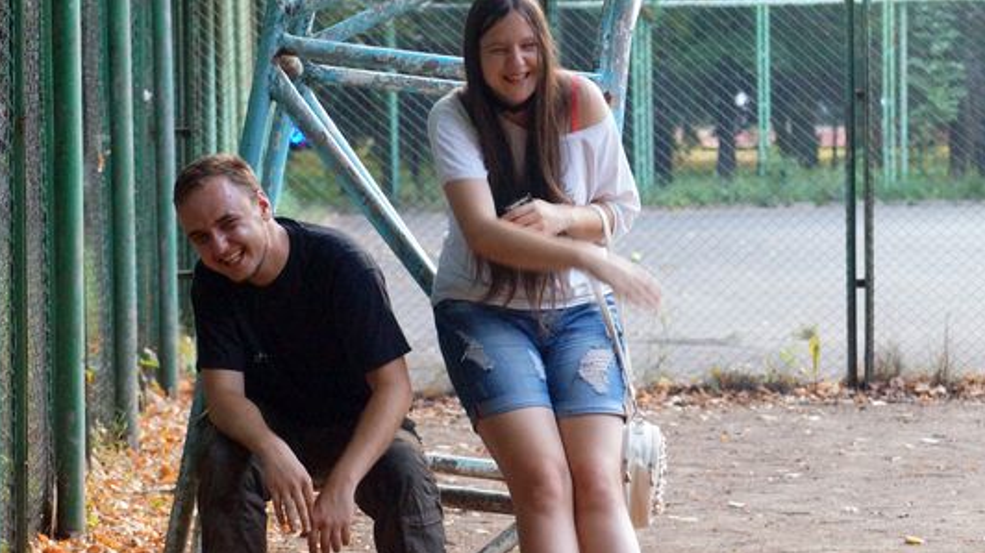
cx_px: 598
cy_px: 339
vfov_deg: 6.9
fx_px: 4588
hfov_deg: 12.2
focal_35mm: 176
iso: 3200
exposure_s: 1/125
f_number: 5.6
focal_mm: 85
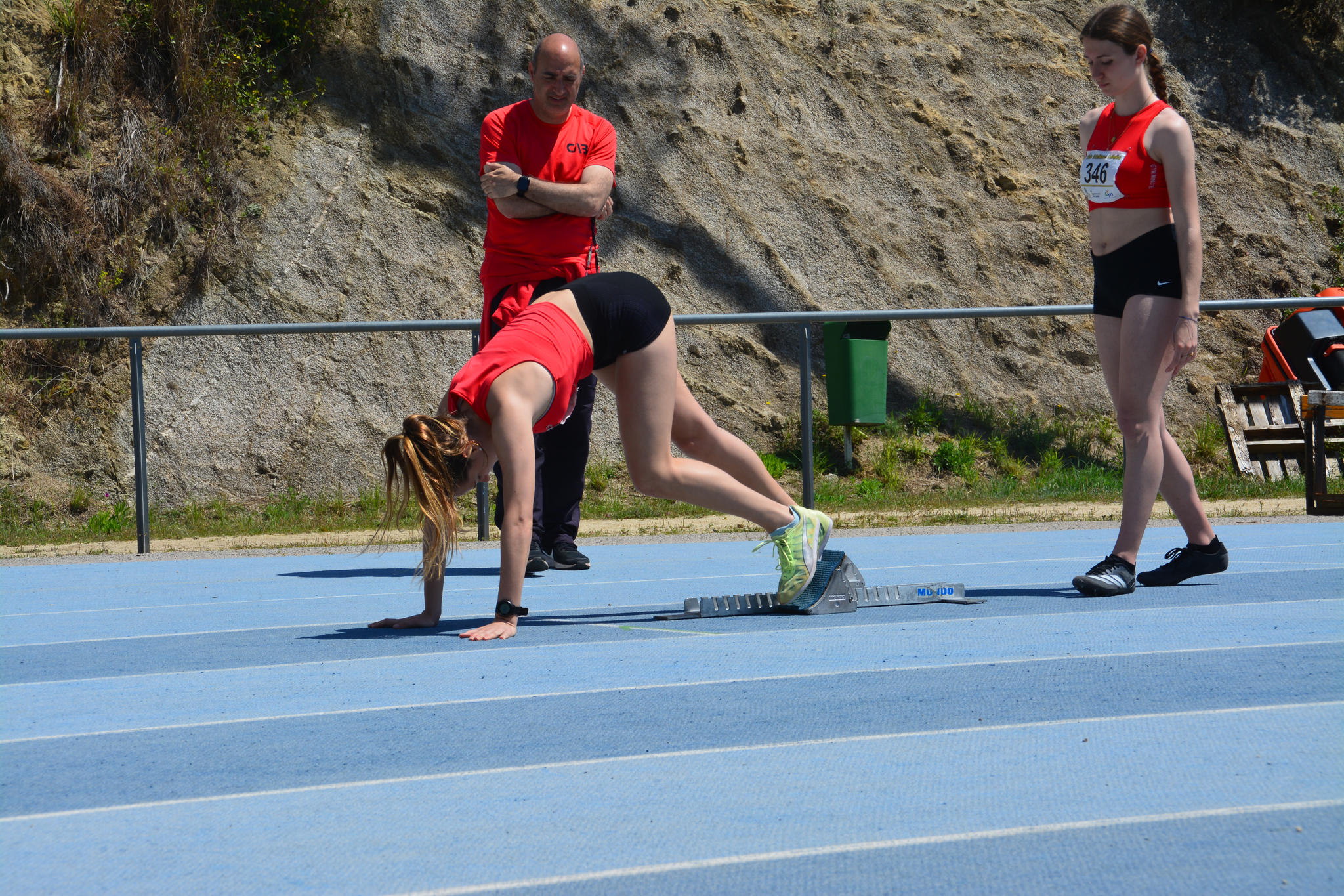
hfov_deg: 20.6
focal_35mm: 99
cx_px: 672
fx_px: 3695
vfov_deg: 13.8
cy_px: 448
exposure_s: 1/400
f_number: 11
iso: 200
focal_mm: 66
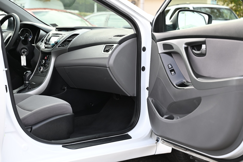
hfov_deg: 33.4
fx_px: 405
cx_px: 122
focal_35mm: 60
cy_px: 81
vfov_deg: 22.6
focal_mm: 60
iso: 400
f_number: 4
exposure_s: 1/200
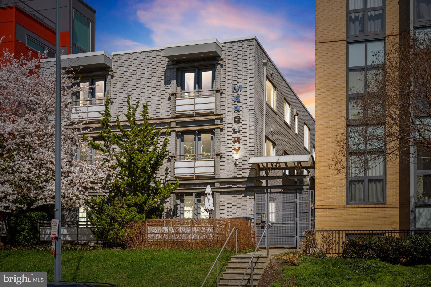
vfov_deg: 28.3
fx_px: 570
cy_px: 144
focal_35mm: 48
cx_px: 216
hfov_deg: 41.4
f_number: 2.8
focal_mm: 47.6
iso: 250
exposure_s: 1/8000
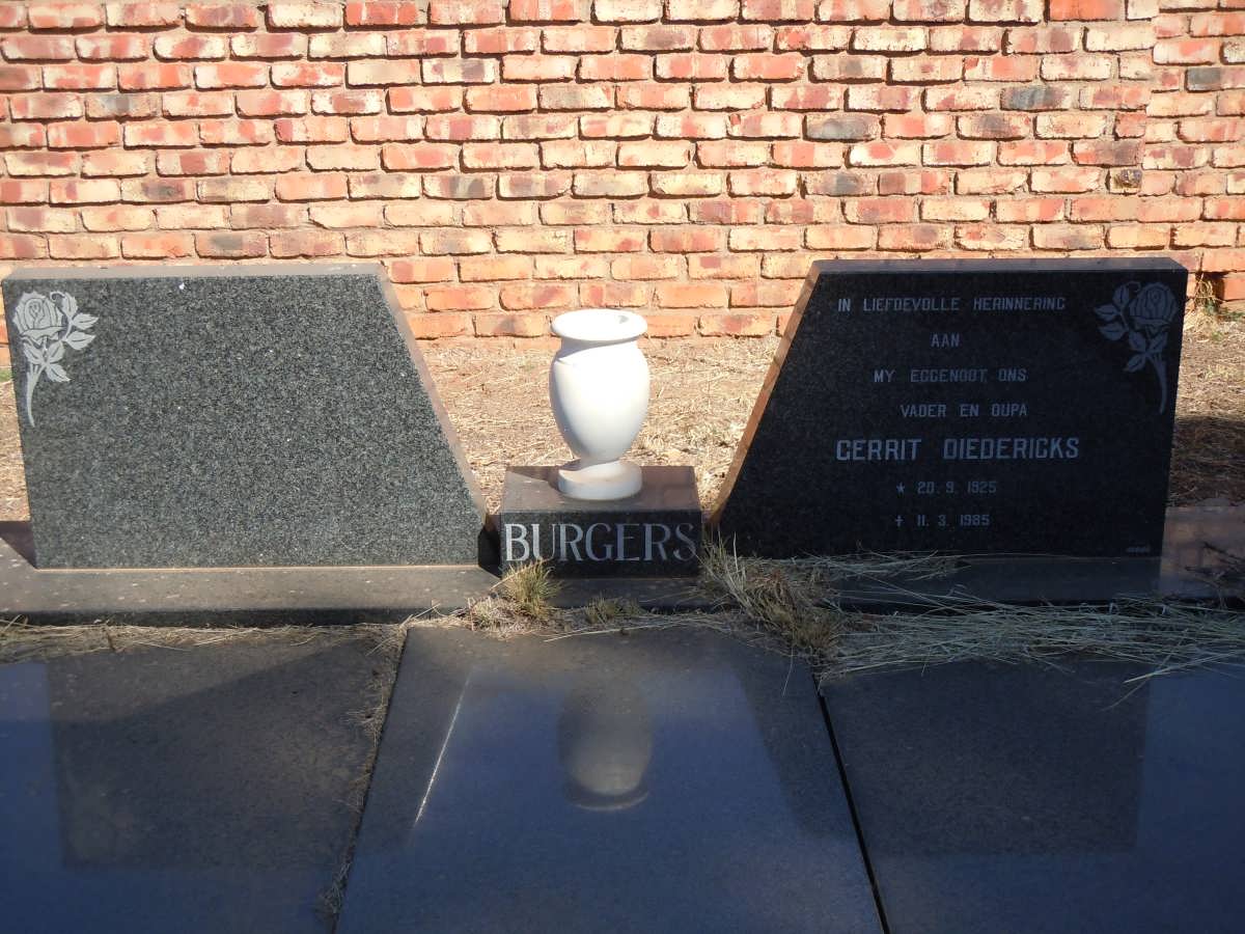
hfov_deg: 36.8
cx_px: 622
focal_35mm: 52
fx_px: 1870
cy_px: 467
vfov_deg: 28.0
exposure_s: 1/800
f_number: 3.9
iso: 200
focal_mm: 9.3
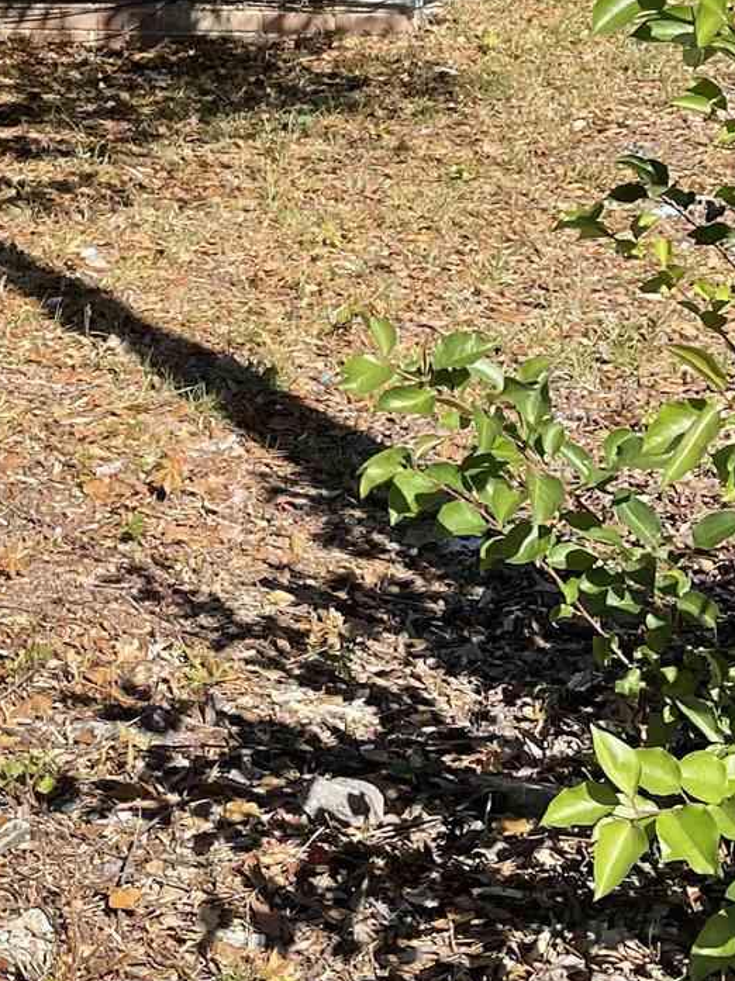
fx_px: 2437
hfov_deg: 16.1
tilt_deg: +0.4
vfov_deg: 21.4
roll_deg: +2.2
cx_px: -263
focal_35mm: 86
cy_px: -151
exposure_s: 1/1595
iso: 32
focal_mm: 4.2
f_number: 1.6
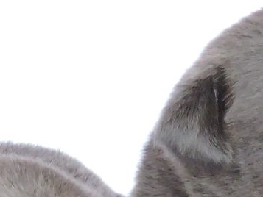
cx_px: 80
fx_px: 4933
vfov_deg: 2.3
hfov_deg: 3.1
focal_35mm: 649
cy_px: 329
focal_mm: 25.9
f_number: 4.4
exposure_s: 1/80
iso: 800
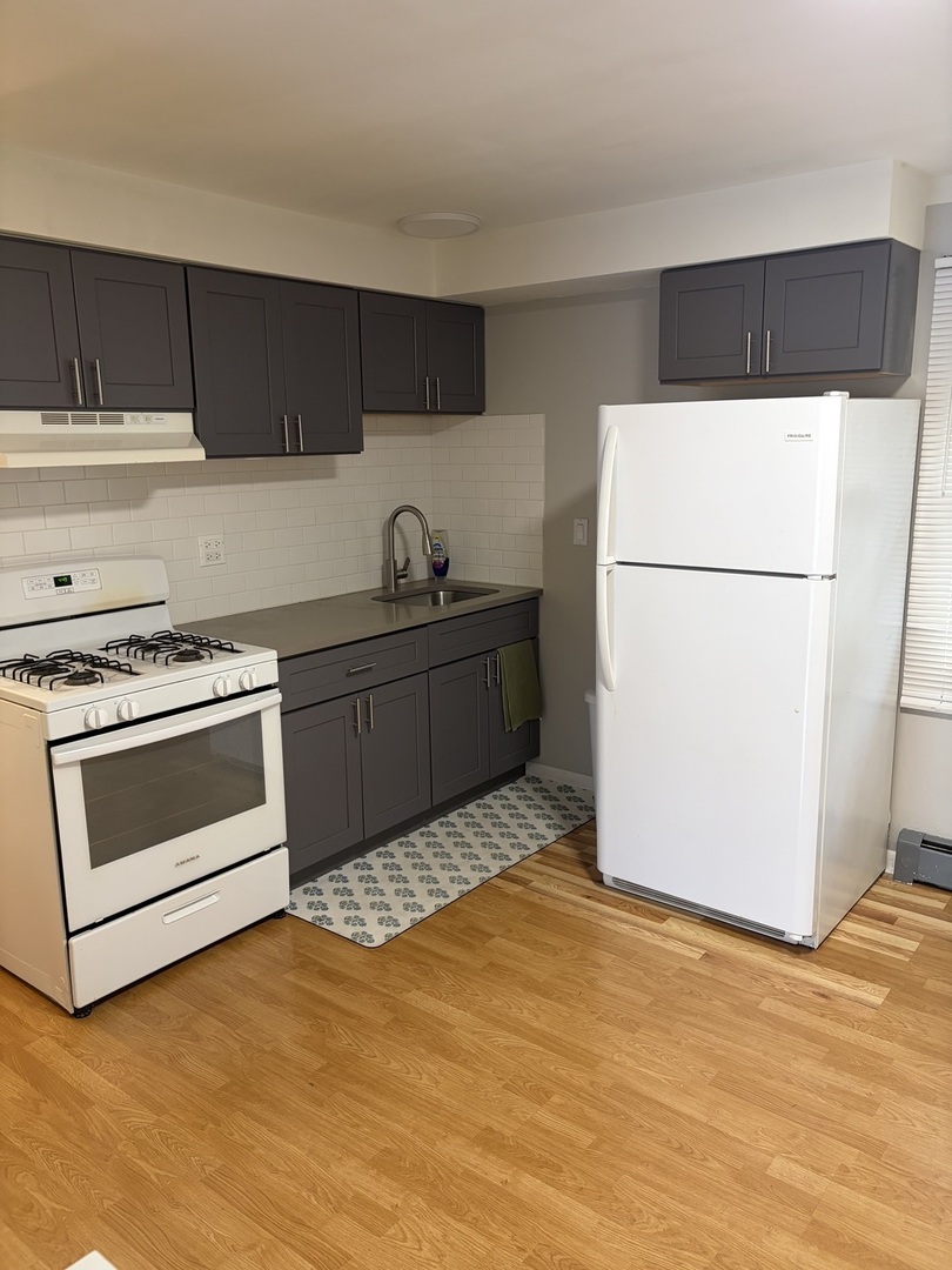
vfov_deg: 67.3
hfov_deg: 53.1
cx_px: 476
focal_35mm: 26
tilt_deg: -12.3
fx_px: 953
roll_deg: +0.6
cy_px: 635
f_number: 1.6
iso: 160
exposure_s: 1/60
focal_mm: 5.96
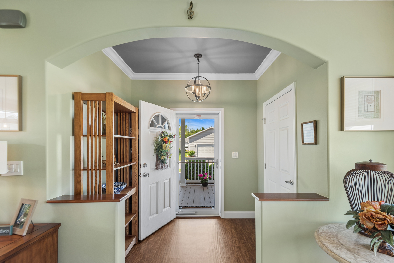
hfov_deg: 96.7
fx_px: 175
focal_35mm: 16
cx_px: 197
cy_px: 132
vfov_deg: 73.8
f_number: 8
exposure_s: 1/20
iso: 200
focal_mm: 16
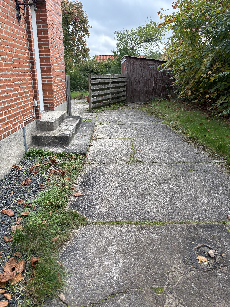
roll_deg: -1.2
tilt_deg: -12.5
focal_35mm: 26
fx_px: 230
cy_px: 154
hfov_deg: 53.1
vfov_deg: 67.3
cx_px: 115
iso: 50
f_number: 1.6
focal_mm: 5.96
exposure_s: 1/336
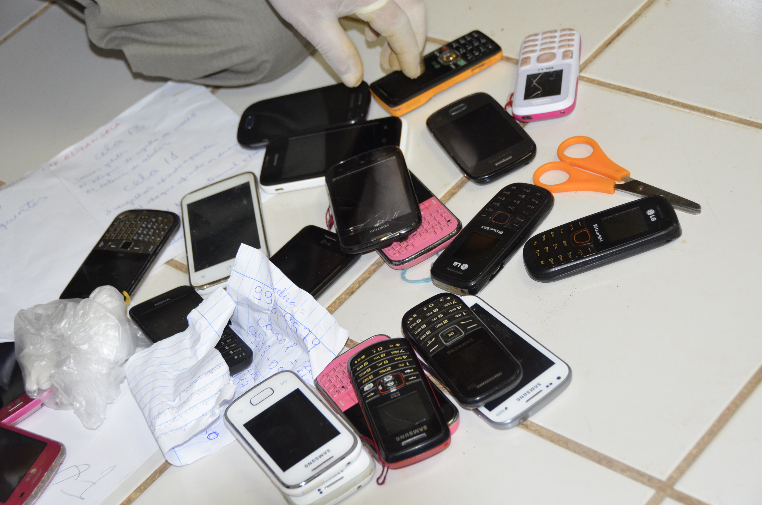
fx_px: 1584
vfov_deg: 18.1
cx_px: 381
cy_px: 252
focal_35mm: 75
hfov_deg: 27.0
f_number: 4.8
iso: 1250
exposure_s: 1/60
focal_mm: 50
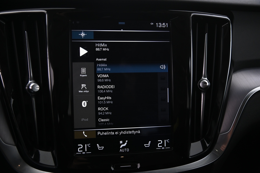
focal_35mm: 32
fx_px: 231
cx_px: 130
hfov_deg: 58.8
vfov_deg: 41.1
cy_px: 86
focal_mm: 32
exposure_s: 1/25
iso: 2000
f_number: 4
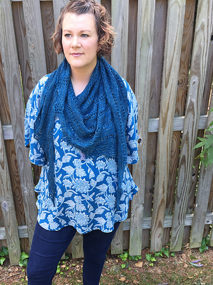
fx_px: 304
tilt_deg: -25.9
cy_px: 164
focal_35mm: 37
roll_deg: +3.0
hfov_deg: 38.4
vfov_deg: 50.0
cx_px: 80
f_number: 2.2
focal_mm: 4.15
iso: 32
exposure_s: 1/60
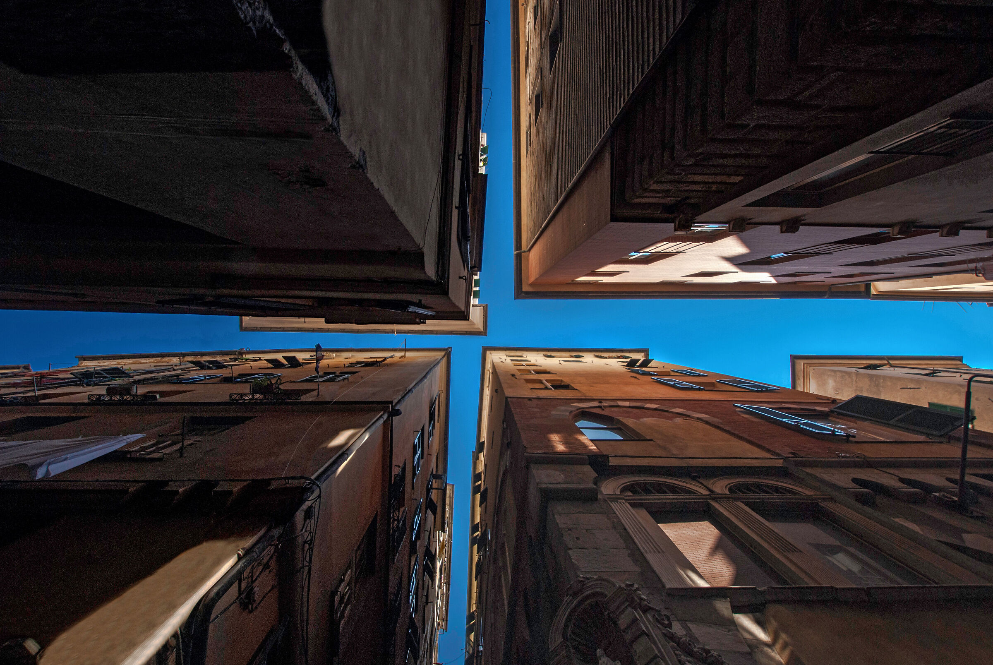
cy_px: 332
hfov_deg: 100.3
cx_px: 496
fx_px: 414
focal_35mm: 15
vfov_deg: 77.5
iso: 160
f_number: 9
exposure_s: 1/160
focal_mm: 10
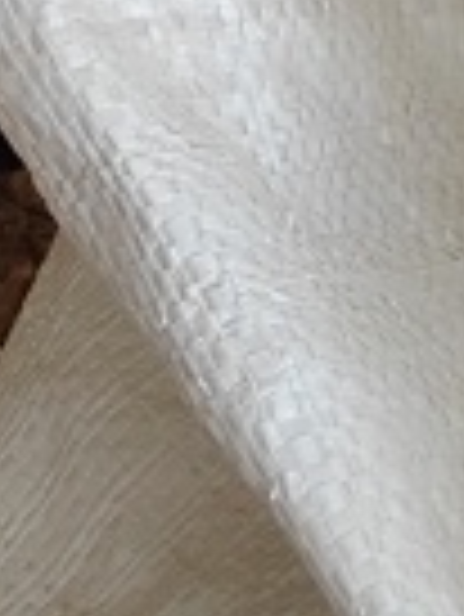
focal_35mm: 179
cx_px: -1230
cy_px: -722
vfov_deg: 10.0
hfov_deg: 6.9
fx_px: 3194
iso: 1938
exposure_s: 1/50
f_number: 1.9
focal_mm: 5.52
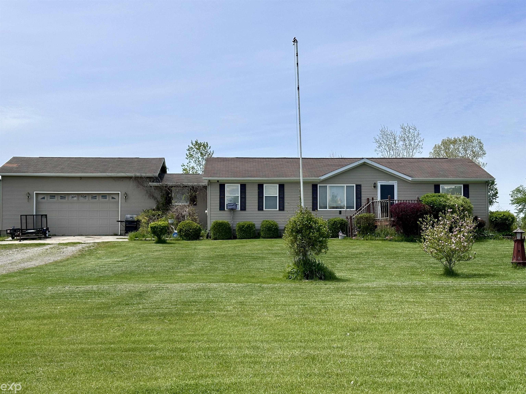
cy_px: 197
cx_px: 263
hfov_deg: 39.7
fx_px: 729
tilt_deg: +3.2
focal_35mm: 48
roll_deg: -1.8
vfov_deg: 30.3
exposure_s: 1/6211
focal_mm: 6.86
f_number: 1.78
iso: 64
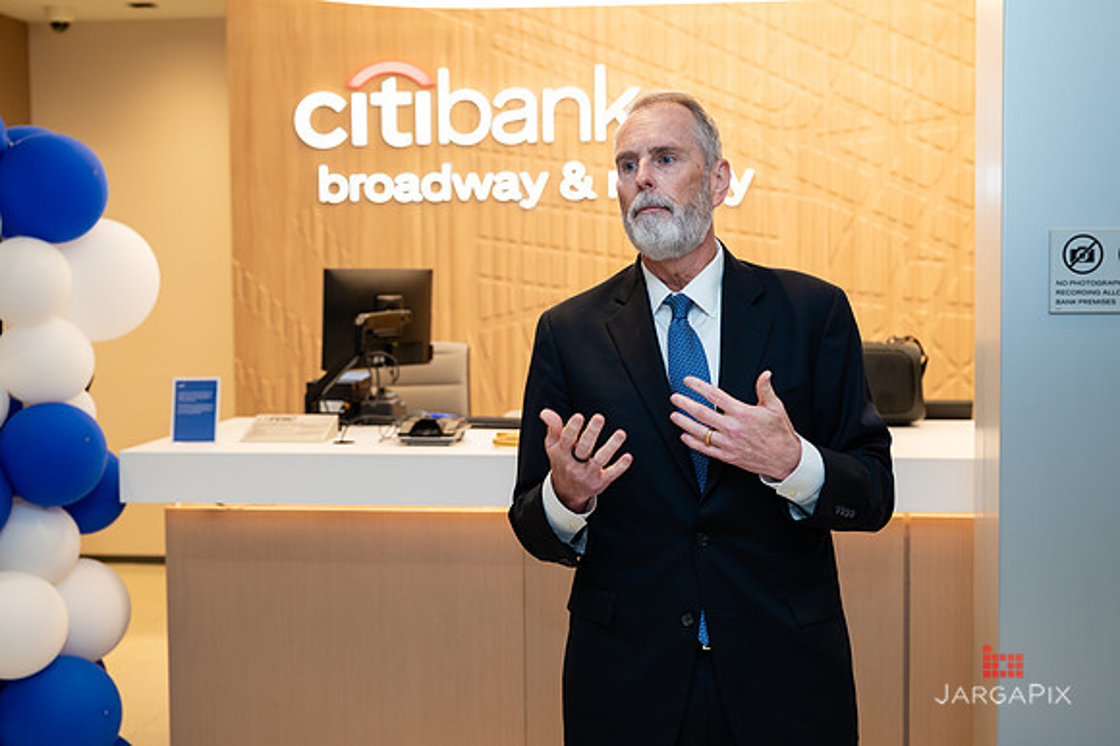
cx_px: 561
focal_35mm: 51
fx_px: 1572
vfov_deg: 26.7
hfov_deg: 39.2
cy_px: 354
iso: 400
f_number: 4
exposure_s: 1/160
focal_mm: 48
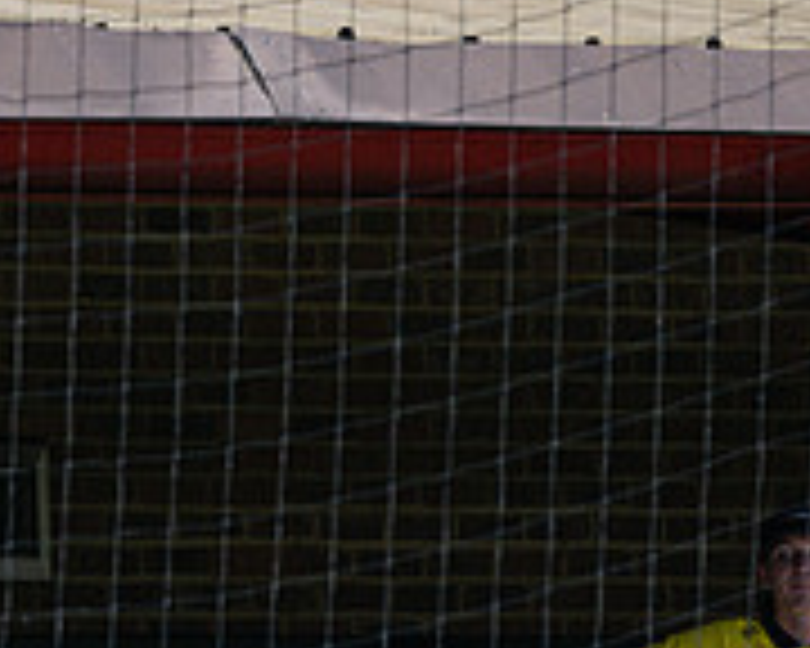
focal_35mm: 1056
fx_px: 25315
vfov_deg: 1.5
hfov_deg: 1.8
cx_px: -165
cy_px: 868
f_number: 4
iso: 320
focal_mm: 300
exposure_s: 1/2000
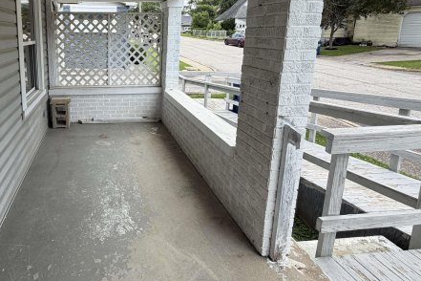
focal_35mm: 22
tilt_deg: -8.5
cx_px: 121
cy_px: 74
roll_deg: -0.2
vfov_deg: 54.8
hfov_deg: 74.6
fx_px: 257
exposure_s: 1/585
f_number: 2.2
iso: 40
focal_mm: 2.22
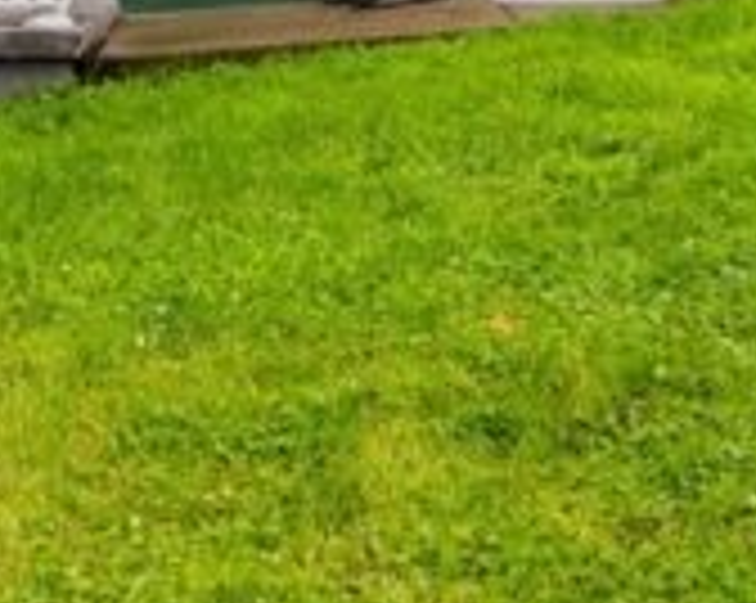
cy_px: -358
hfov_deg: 21.7
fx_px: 1950
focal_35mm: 87
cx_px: 180
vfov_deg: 15.8
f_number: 6.3
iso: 100
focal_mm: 13
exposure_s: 1/125
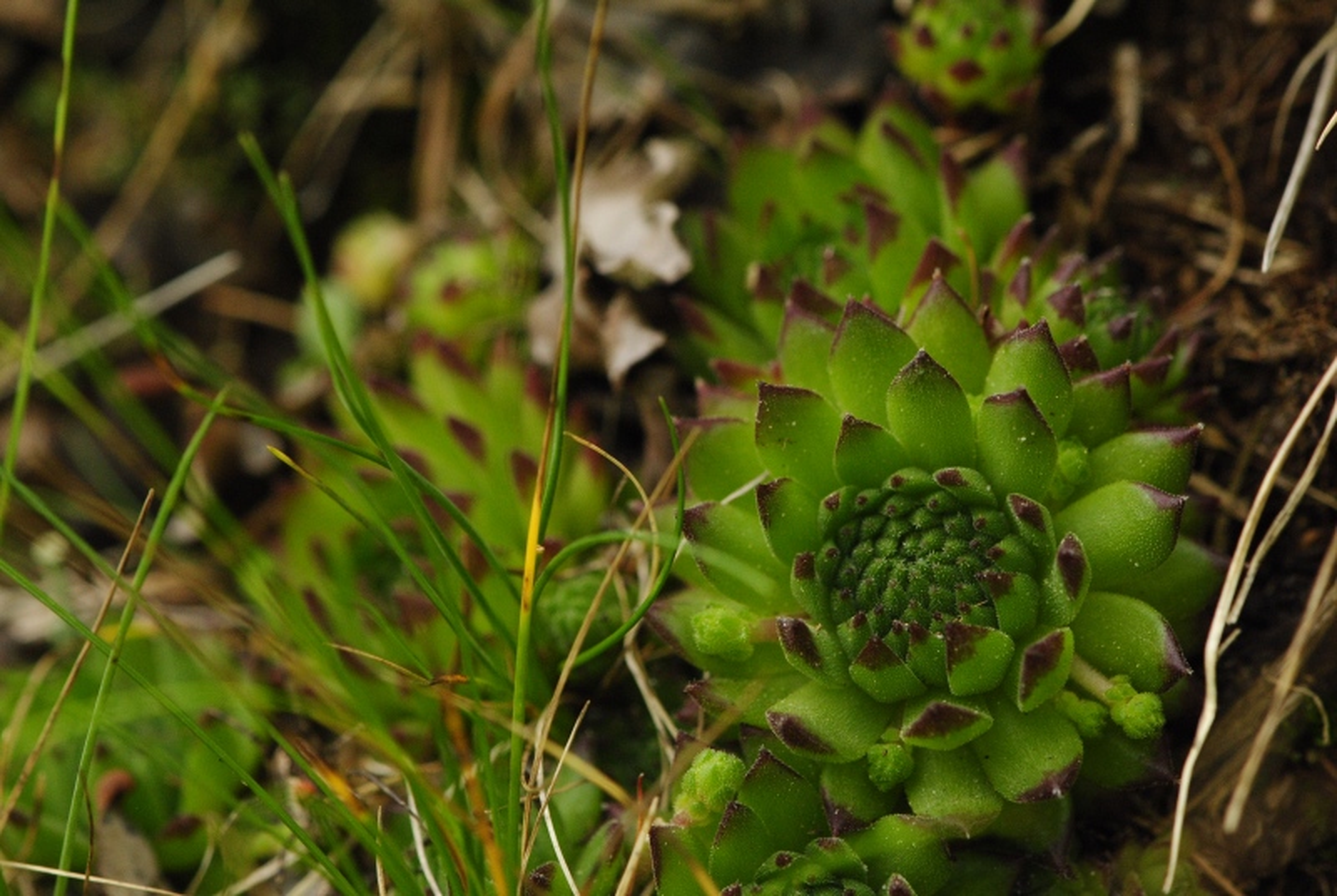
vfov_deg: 10.8
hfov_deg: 16.0
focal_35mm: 128
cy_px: 448
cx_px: 668
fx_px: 4742
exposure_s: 1/125
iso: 800
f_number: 6.3
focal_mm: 85
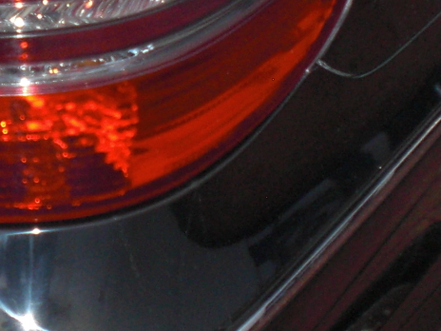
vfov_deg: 11.2
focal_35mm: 131
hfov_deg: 14.7
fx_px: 1669
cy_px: 10
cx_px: -29
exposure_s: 1/30
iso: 200
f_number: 3.1
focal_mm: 6.3
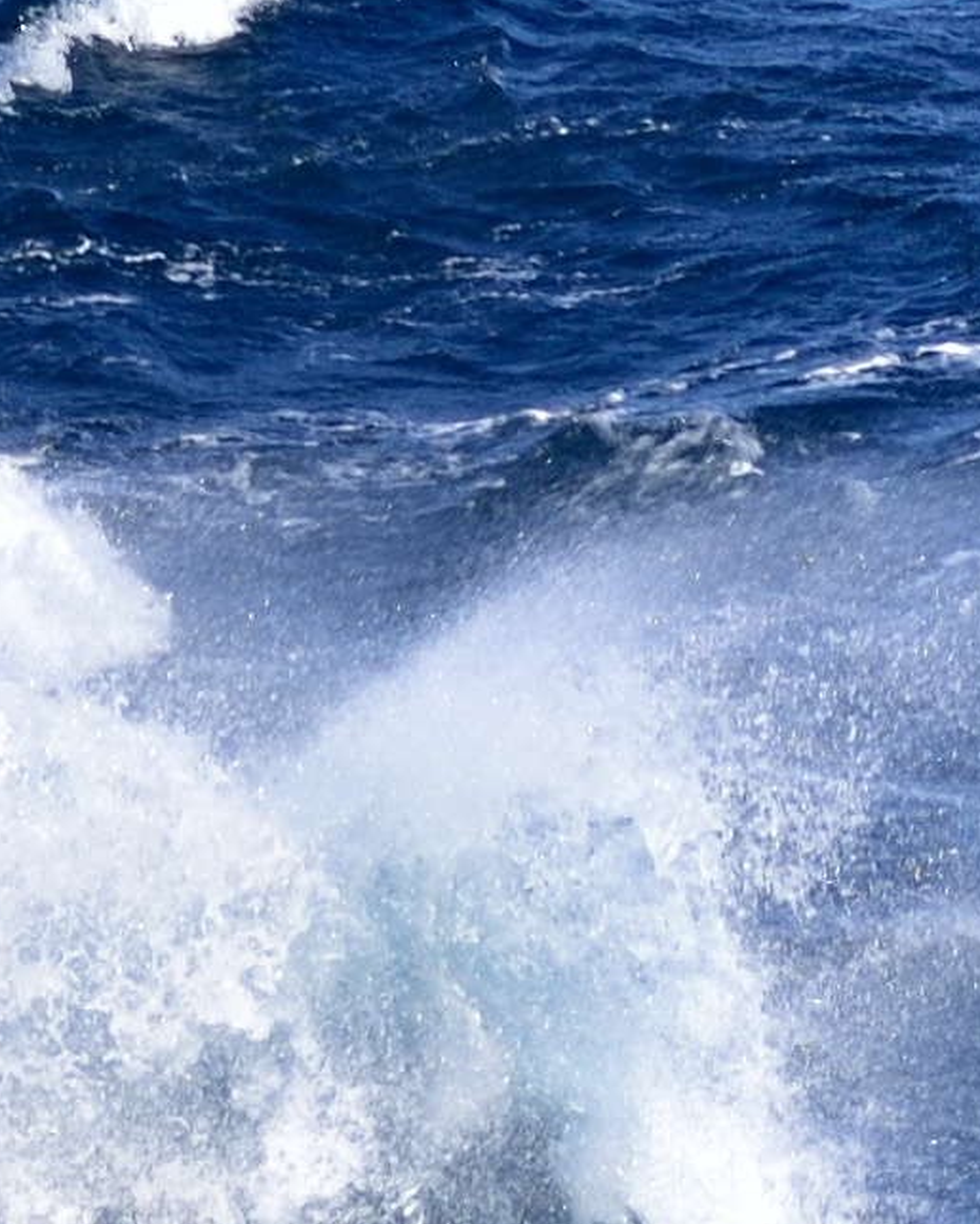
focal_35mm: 878
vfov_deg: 2.2
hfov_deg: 1.8
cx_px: -152
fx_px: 31810
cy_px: 935
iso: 100
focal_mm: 100
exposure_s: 1/500
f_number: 7.1
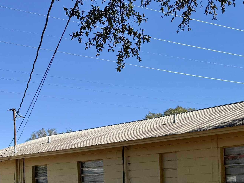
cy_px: 185
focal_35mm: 55
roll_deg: +1.7
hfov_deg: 34.2
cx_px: 183
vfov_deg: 25.2
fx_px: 388
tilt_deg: +1.4
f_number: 1.78
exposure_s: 1/3021
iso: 100
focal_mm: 6.76
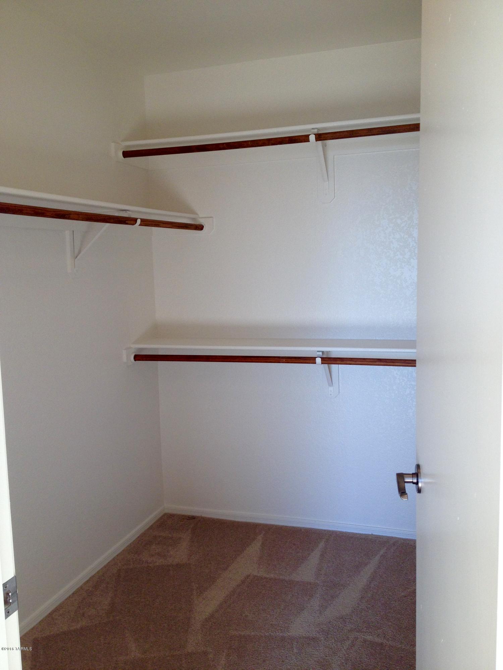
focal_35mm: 35
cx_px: 252
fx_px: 678
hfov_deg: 40.7
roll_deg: +1.3
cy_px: 335
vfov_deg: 52.6
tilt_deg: -5.8
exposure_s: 1/120
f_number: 2.4
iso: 64
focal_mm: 4.28
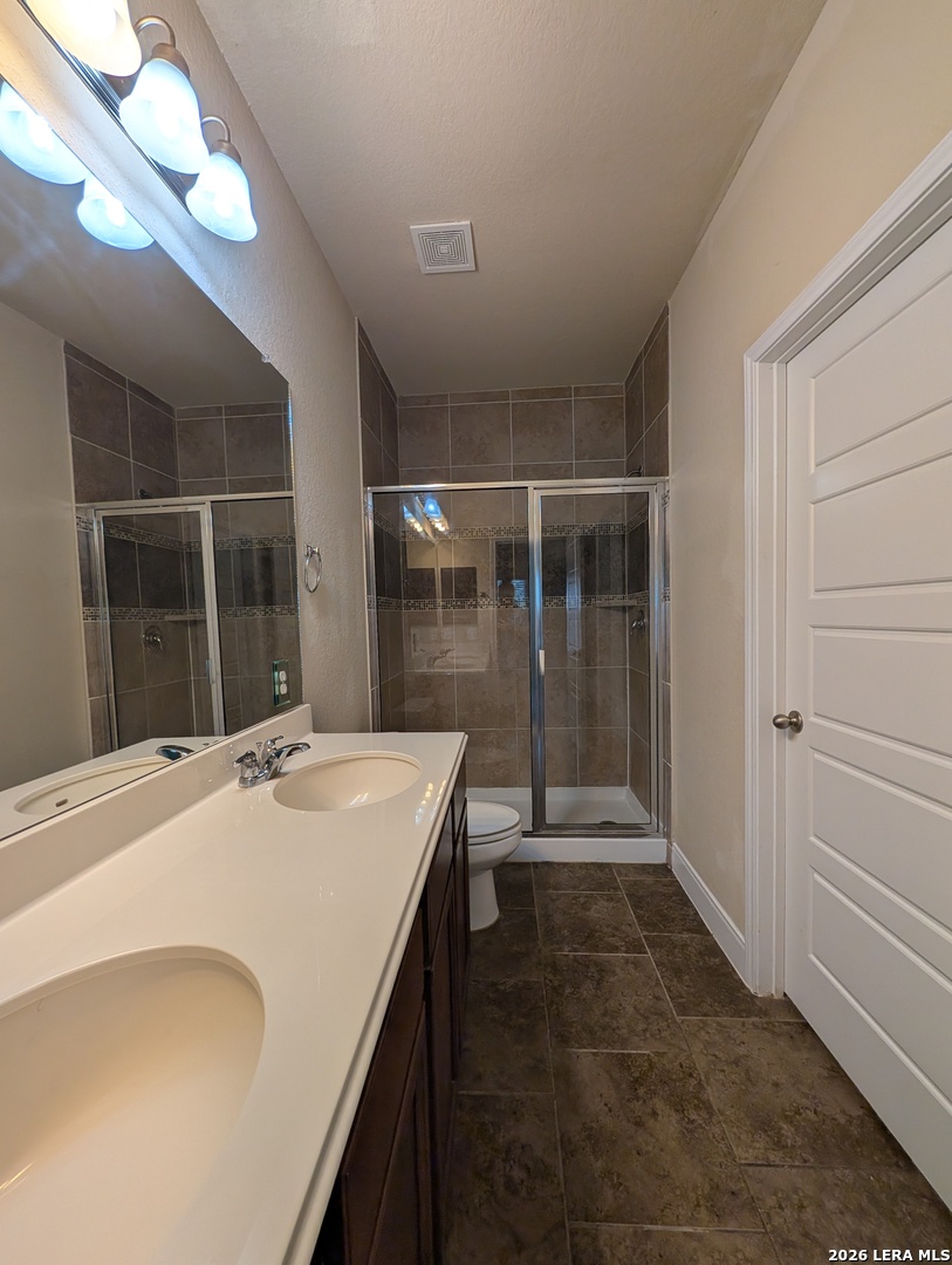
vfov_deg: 110.5
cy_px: 632
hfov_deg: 94.6
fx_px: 439
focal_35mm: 12
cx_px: 476
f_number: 1.7
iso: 58
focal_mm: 2.02
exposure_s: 1/305
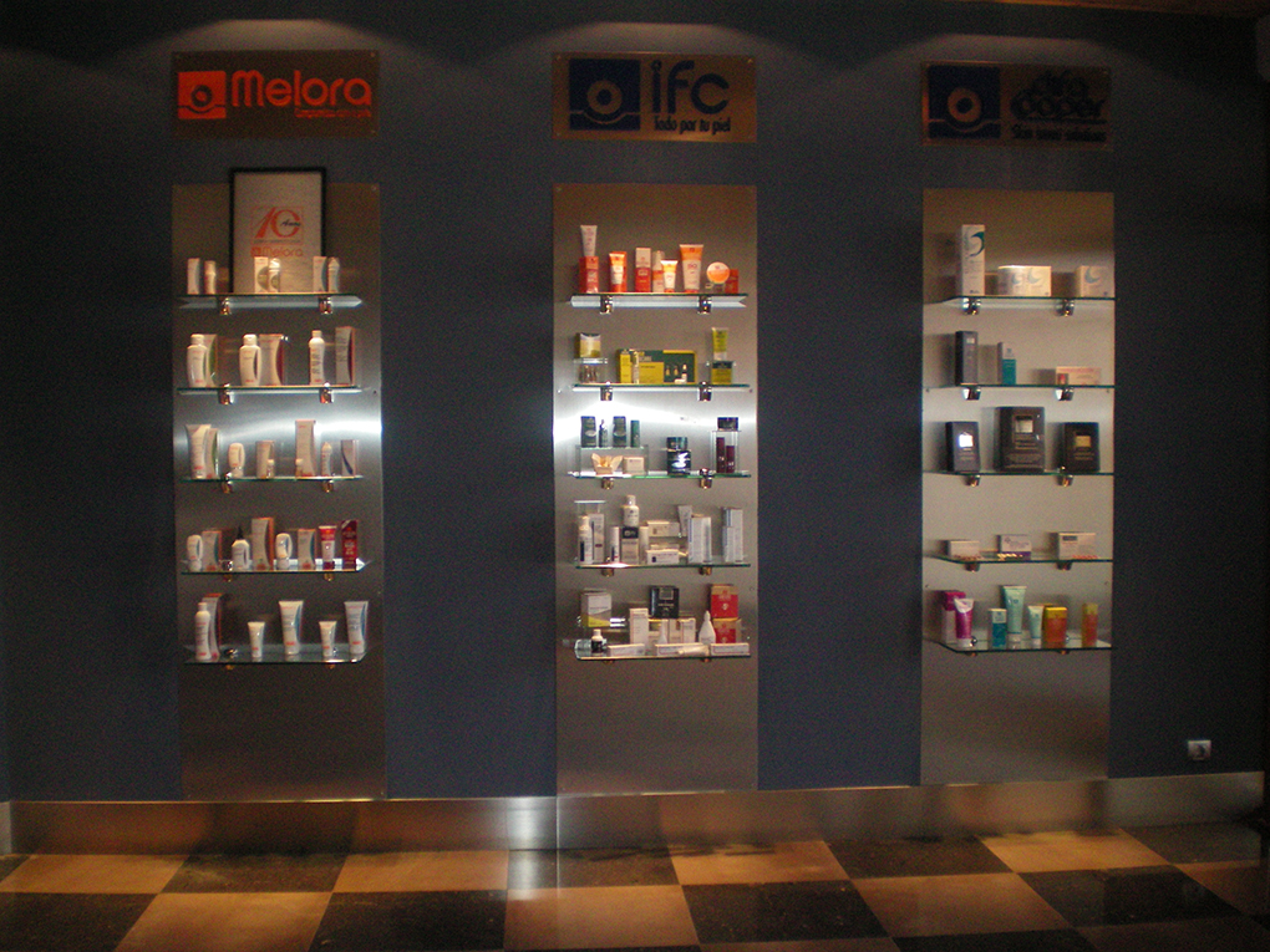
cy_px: 476
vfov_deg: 37.7
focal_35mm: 38
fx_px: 1394
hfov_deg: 49.0
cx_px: 635
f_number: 3.1
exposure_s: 1/60
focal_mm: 6.3
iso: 200
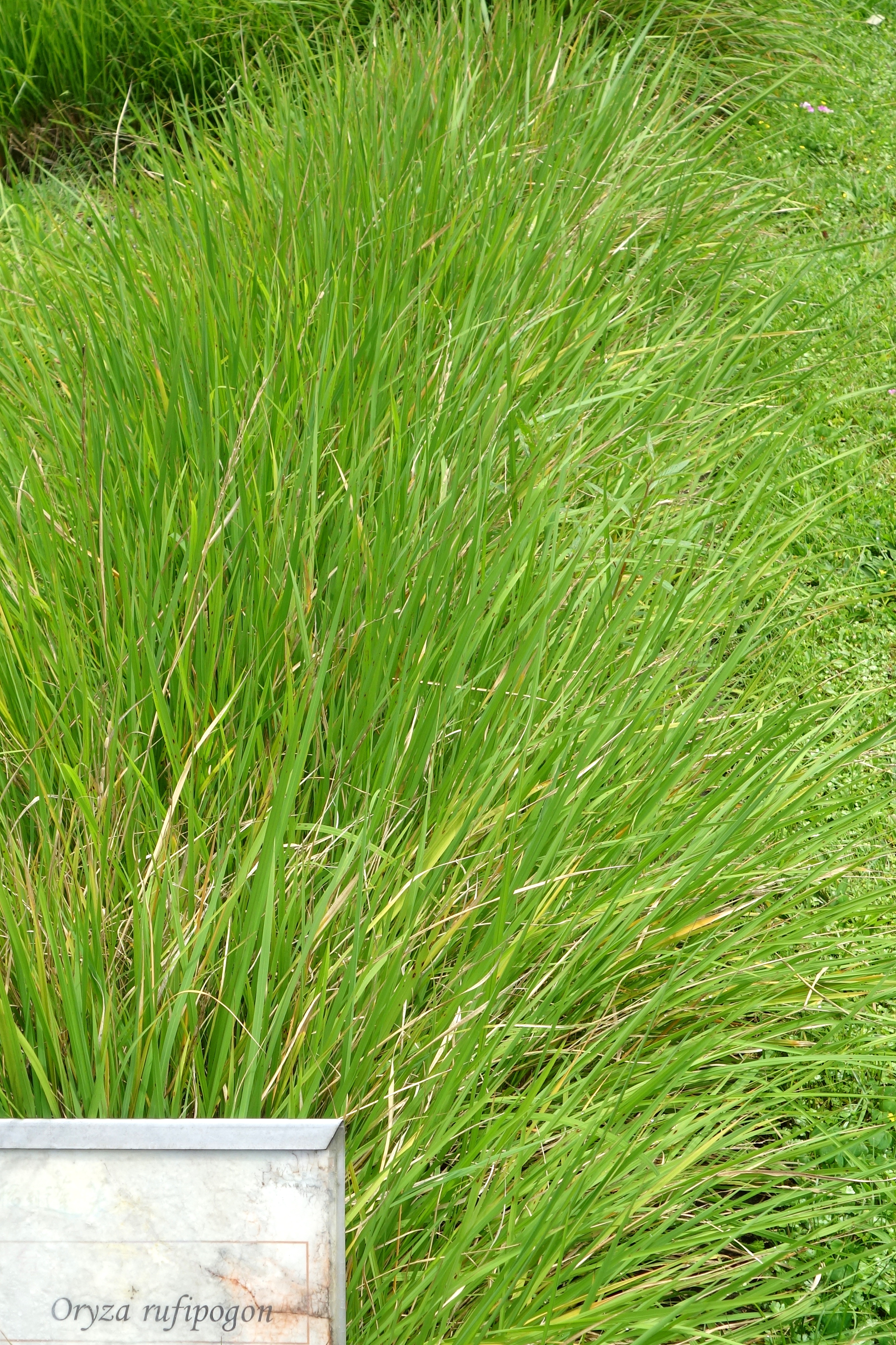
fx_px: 2613
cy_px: 886
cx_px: 372
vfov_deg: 28.7
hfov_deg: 19.4
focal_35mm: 70
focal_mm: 18.66
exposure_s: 1/400
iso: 125
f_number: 5.6
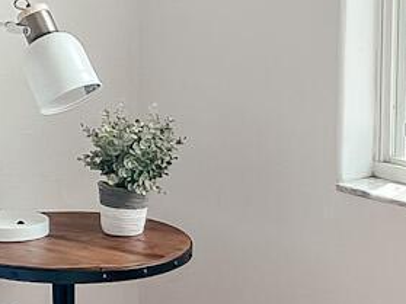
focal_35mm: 191
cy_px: 55
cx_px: -119
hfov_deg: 10.2
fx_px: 2239
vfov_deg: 7.8
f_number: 1.6
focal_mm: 5.1
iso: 32
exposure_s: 1/400
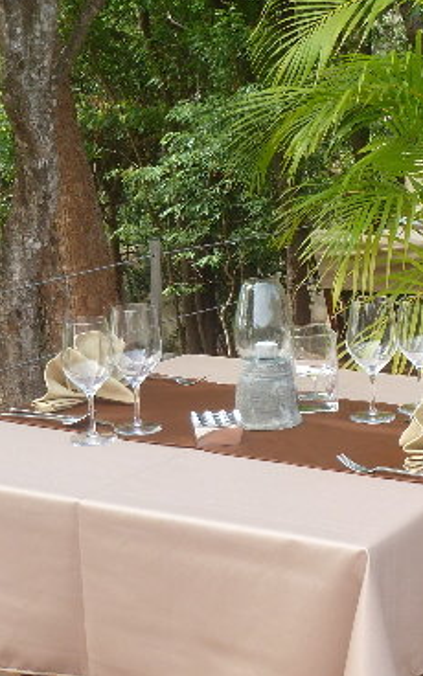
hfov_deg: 16.6
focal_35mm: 76
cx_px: 469
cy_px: 321
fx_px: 1402
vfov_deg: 27.1
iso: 100
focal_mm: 5.9
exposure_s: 1/125
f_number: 3.6
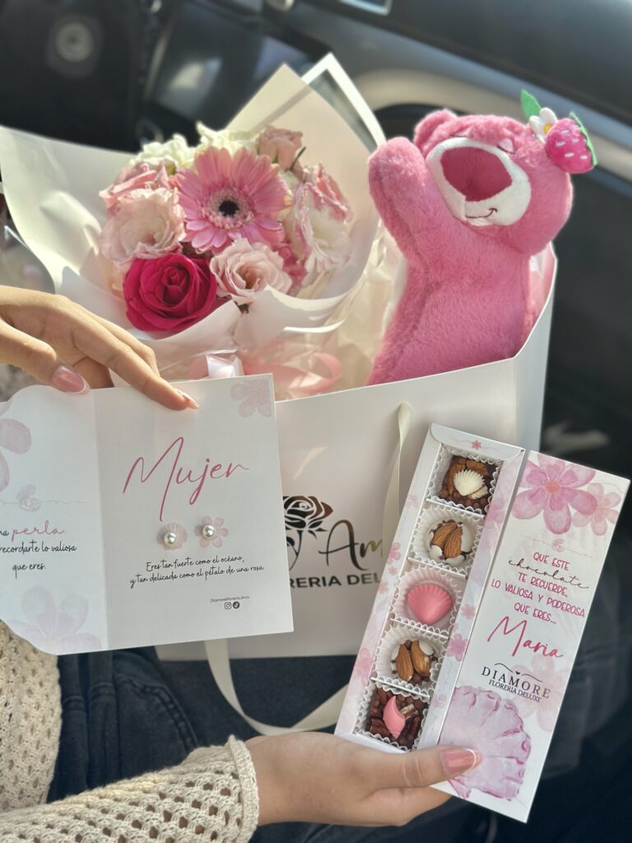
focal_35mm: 48
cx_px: 316
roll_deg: -5.2
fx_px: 1168
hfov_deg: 30.3
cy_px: 422
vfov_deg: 39.7
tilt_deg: -39.7
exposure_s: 1/1517
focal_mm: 6.86
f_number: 1.78
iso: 80
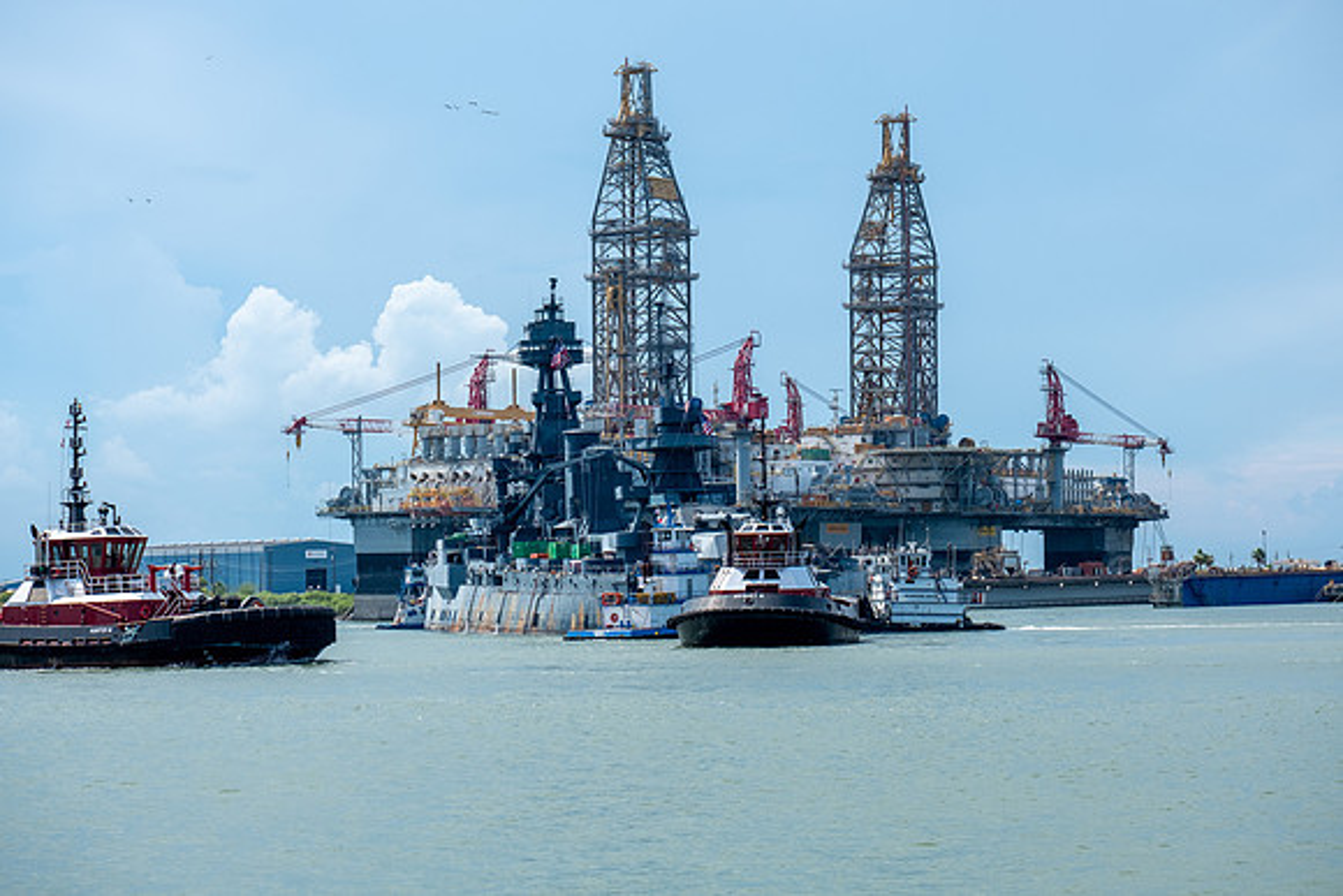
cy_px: 448
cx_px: 672
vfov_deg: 16.5
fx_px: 3097
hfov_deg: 24.5
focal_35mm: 83
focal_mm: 55
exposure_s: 1/1250
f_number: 4.5
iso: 200
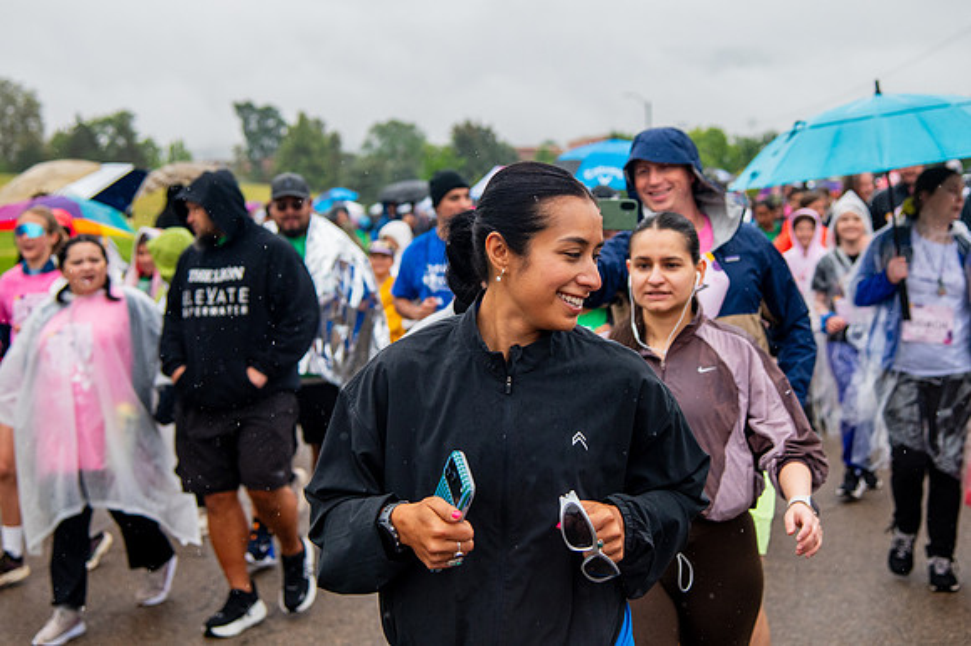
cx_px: 485
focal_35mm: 63
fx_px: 1686
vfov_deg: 21.7
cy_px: 257
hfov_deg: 32.1
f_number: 4
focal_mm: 52
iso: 1600
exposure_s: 1/1600
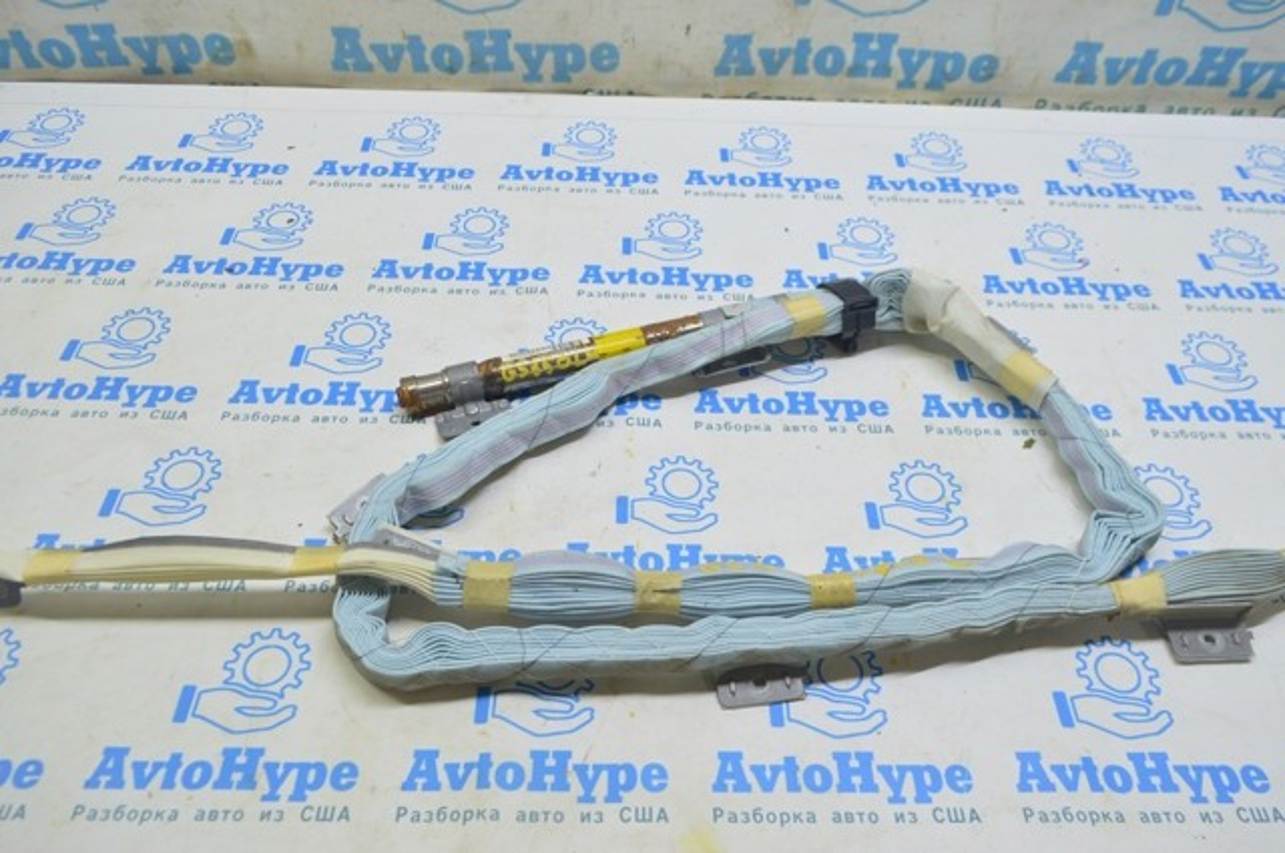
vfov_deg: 47.8
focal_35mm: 27
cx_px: 642
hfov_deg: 67.4
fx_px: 963
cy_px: 426
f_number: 5.6
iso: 400
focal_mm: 18
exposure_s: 1/20
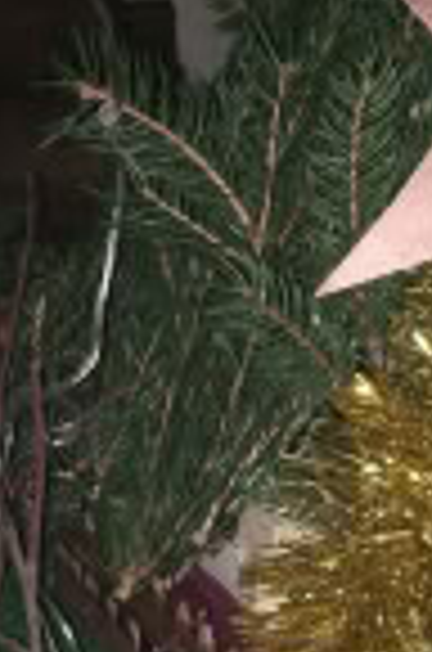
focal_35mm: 69
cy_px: 450
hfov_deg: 16.2
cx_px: -369
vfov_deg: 29.0
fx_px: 1248
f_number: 1.9
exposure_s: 1/33
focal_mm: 3.94
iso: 160
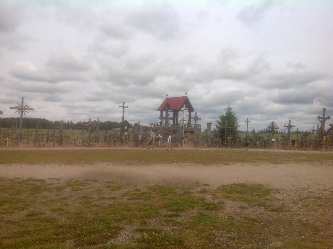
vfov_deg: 40.6
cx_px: 166
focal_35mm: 35
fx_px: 336
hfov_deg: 52.7
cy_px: 124
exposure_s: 1/2519
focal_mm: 4.28
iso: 50
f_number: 2.4
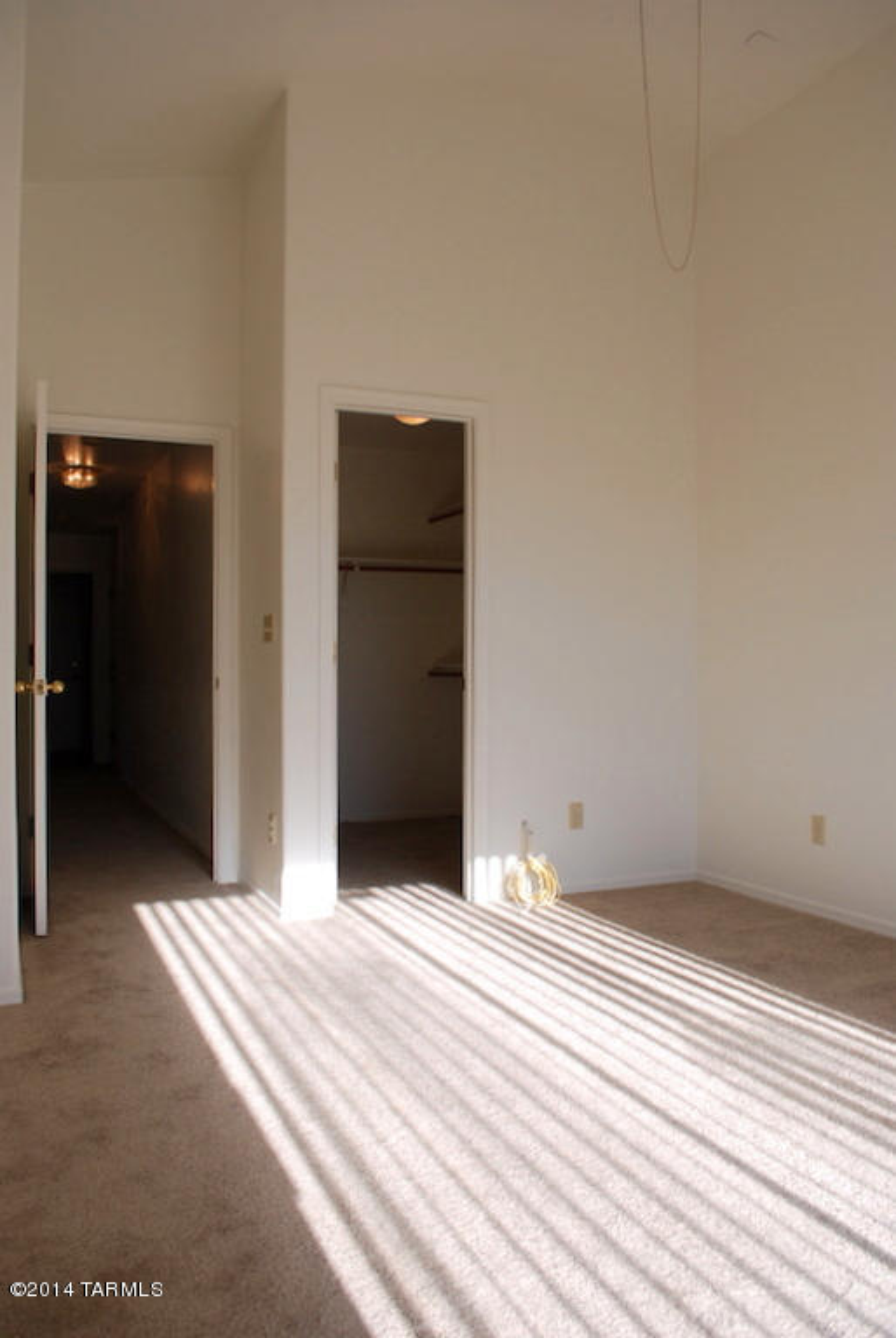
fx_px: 1005
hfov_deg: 48.0
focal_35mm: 27
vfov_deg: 67.3
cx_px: 448
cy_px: 669
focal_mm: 18
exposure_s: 1/160
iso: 100
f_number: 6.3
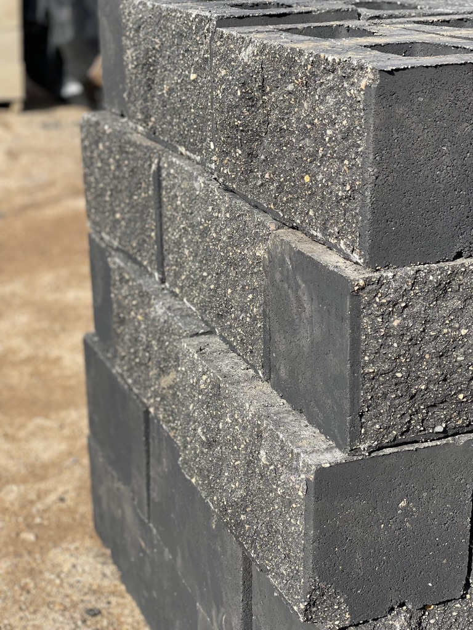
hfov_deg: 22.9
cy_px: 315
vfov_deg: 30.3
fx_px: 1166
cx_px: 236
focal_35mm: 64
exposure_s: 1/544
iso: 32
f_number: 2.2
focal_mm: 7.5
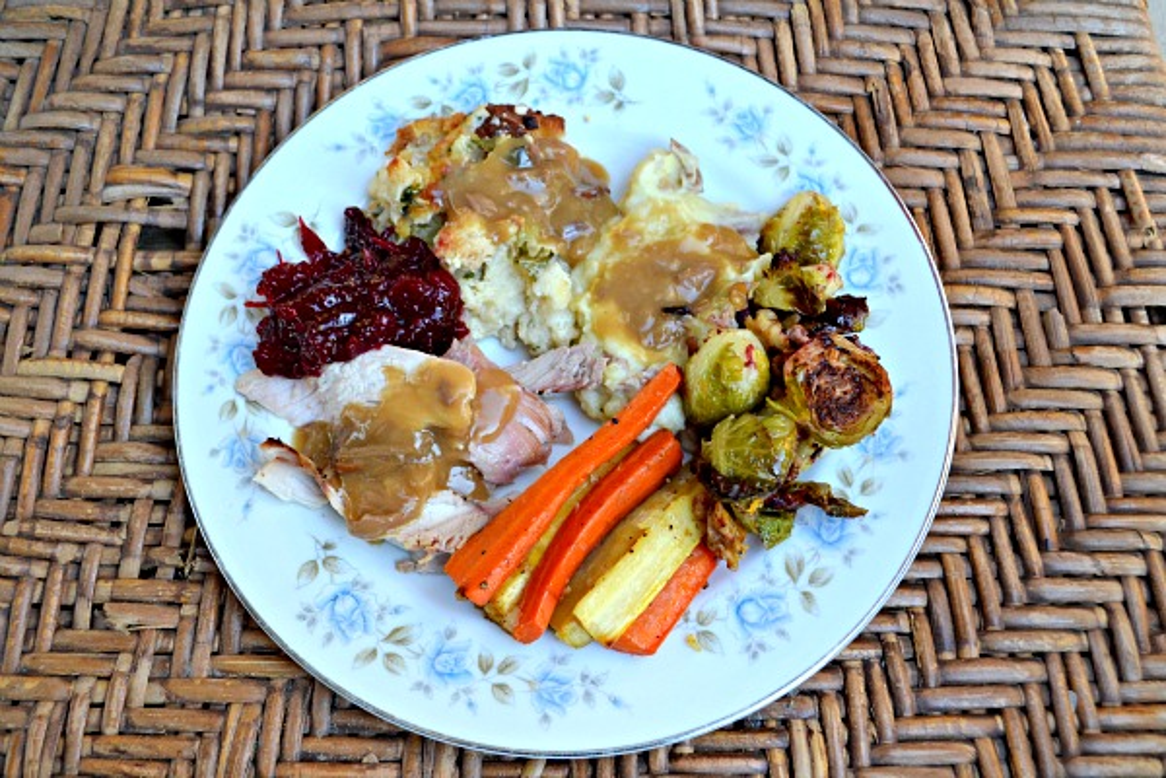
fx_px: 1069
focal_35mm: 33
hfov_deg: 57.2
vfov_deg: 40.0
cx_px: 583
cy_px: 389
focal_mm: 22
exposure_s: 1/80
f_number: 4.5
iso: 400
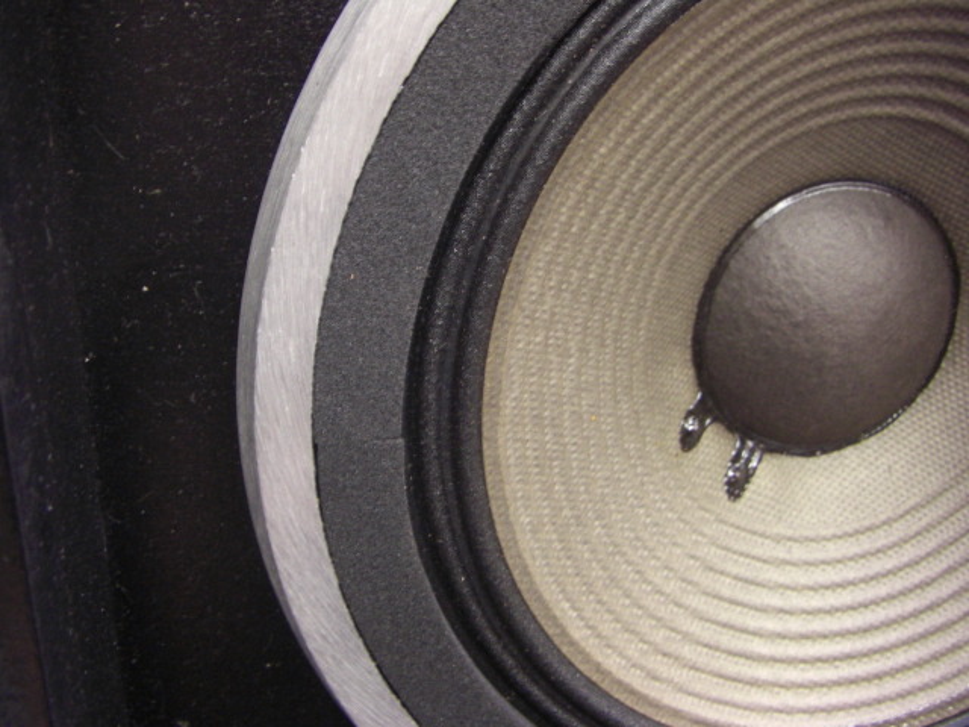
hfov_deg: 49.0
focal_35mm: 38
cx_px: 484
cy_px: 364
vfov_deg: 37.7
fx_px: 1064
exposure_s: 1/4
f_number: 3.4
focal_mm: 6.3
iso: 200
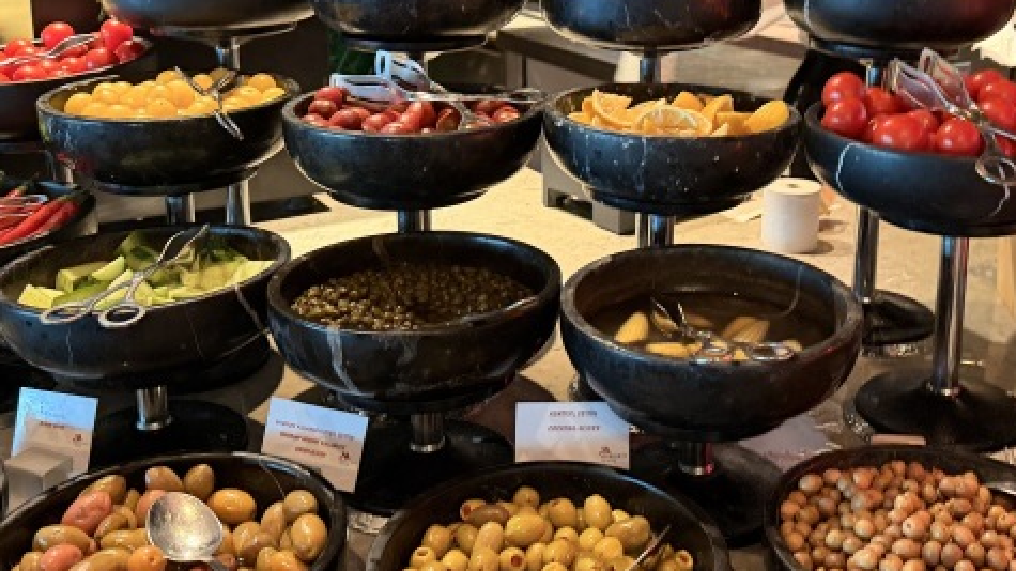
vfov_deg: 26.7
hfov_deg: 46.2
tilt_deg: -10.9
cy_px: 143
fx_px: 1185
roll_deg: -1.7
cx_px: 599
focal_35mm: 44
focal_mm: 6.76
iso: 500
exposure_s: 1/50
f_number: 1.78
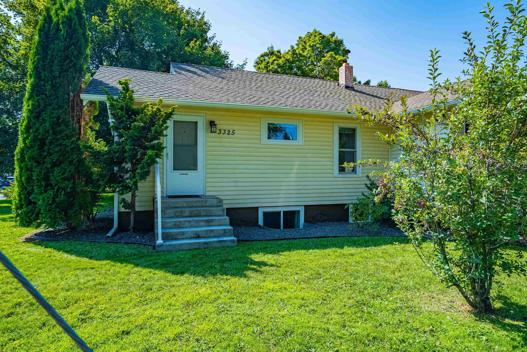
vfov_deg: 59.6
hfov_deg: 81.2
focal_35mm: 21
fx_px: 308
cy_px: 176
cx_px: 264
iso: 400
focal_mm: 21
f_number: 8
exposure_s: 1/5000
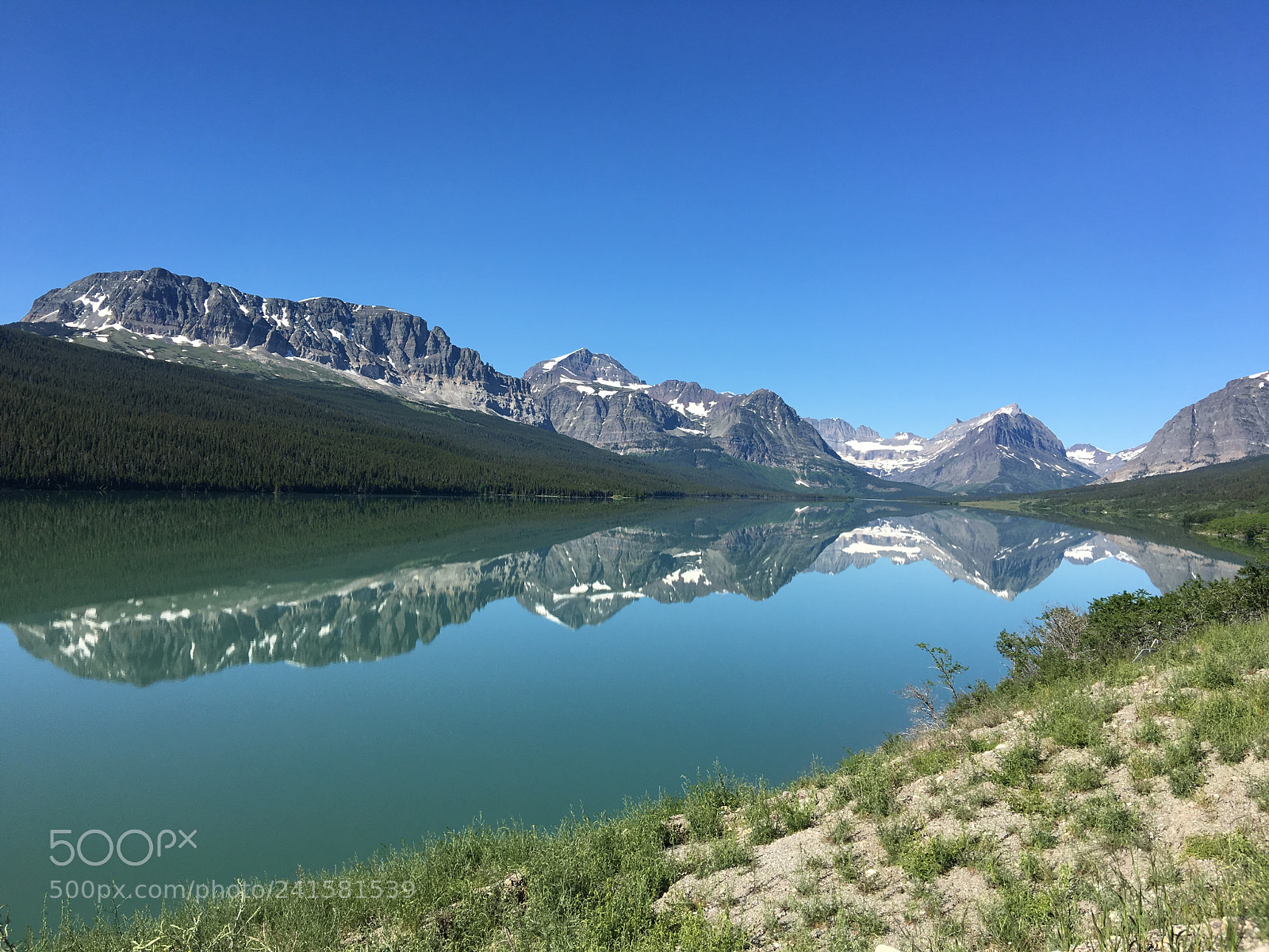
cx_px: 634
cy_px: 476
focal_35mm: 29
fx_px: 1063
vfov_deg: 48.2
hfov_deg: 61.7
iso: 25
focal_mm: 4.15
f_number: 2.2
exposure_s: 1/1451
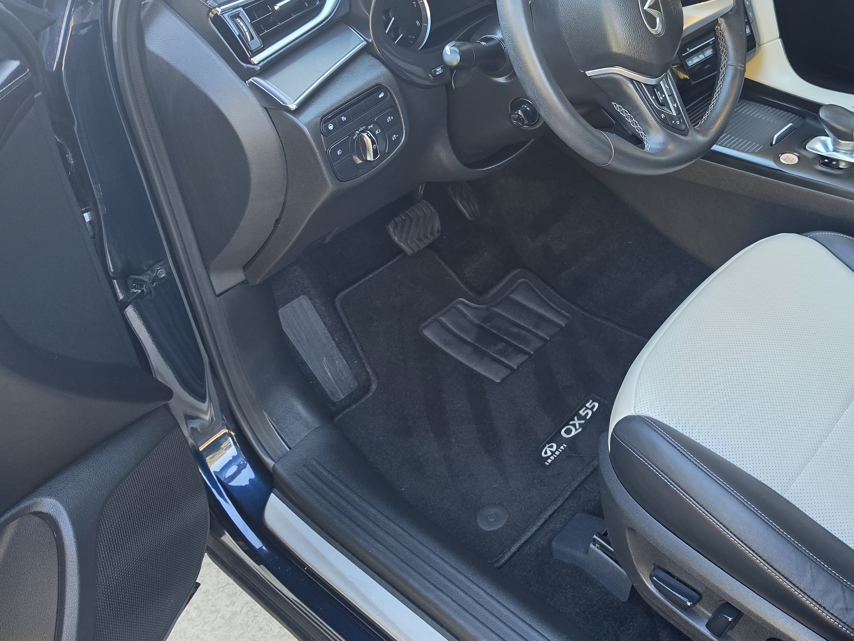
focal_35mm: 36
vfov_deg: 38.8
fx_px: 888
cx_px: 605
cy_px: 174
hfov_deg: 49.9
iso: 125
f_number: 1.4
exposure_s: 1/120
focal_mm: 6.5
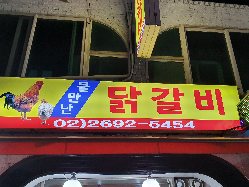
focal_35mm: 34
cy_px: 103
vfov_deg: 41.7
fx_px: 245
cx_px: 145
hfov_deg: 53.7
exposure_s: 1/120
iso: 125
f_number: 2.4
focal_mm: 4.32
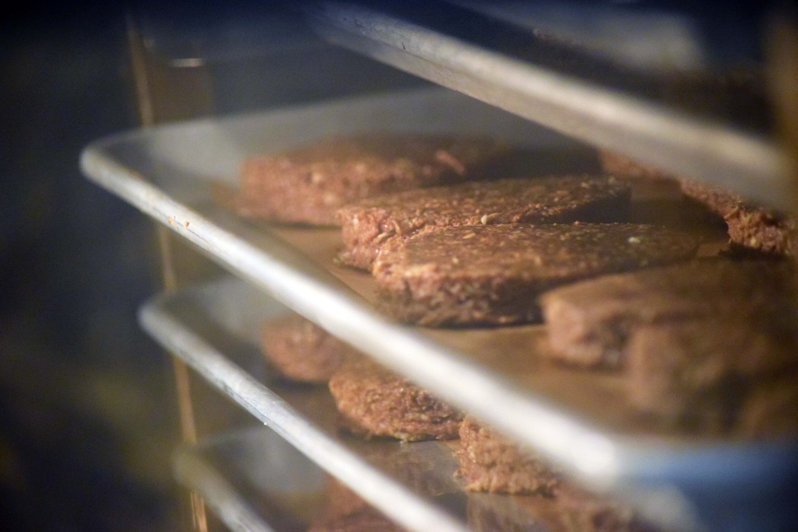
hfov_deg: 10.5
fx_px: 4322
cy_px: 266
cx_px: 399
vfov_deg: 7.0
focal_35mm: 195
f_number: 4.8
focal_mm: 130
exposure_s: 1/200
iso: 3200
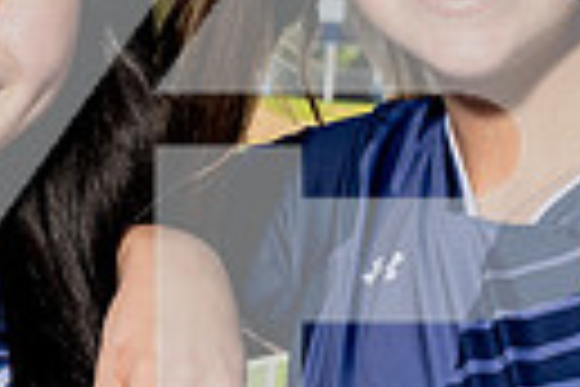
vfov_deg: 7.8
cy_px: 209
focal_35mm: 175
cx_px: 67
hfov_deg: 11.7
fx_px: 2819
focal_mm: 39
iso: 100
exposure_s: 1/250
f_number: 8
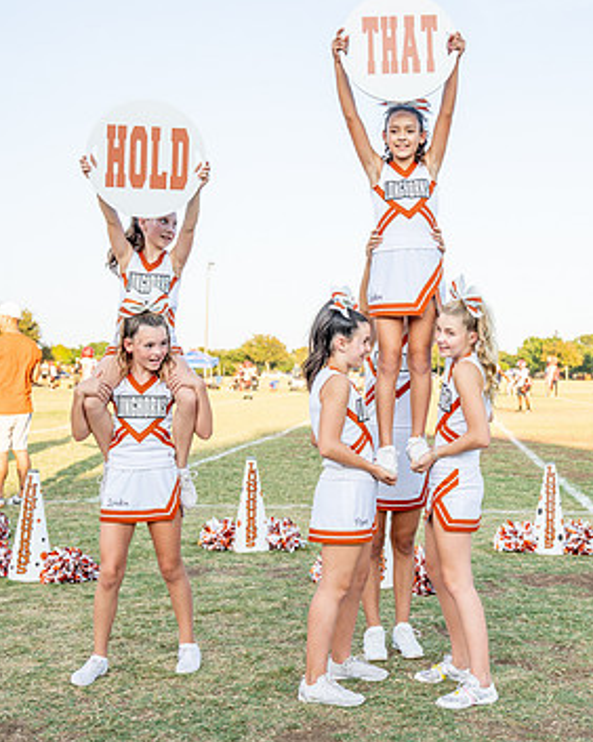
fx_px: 1032
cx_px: 437
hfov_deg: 31.5
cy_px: 335
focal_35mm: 47
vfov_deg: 39.5
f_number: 2.8
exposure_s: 1/1250
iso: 200
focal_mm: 24
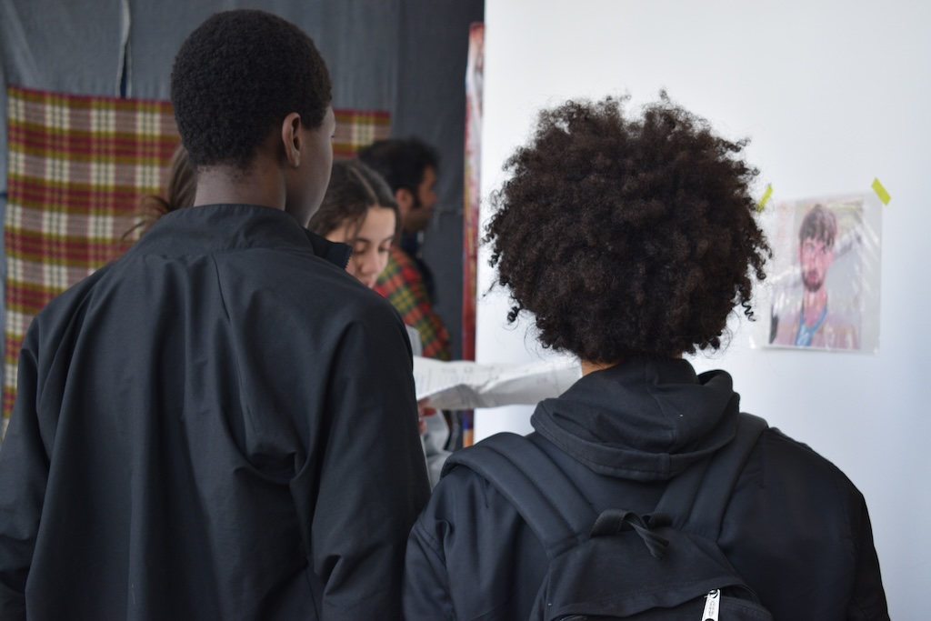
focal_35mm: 72
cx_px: 466
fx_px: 1862
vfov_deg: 18.9
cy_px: 310
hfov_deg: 28.1
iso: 400
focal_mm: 48
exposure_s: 1/100
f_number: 5.3
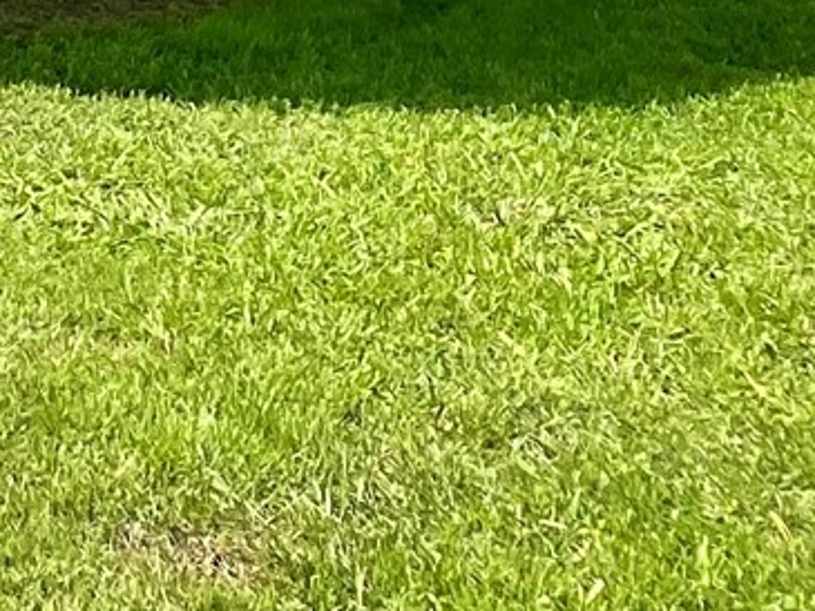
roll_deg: -0.5
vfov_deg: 8.8
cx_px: -1268
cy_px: -1039
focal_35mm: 146
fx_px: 3439
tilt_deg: +6.5
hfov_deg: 11.0
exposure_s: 1/4651
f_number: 1.6
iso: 32
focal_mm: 4.2
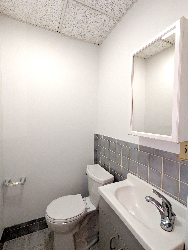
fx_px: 116
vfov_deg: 94.4
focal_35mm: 16
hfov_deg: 78.2
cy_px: 125
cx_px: 94
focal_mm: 2.35
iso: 236
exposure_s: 1/40
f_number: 2.2
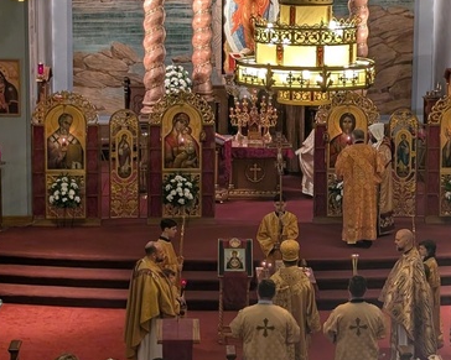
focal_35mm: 86
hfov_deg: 22.2
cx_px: 251
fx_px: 1148
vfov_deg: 17.8
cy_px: 108
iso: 43
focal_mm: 6.9
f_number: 1.68
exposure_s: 1/24
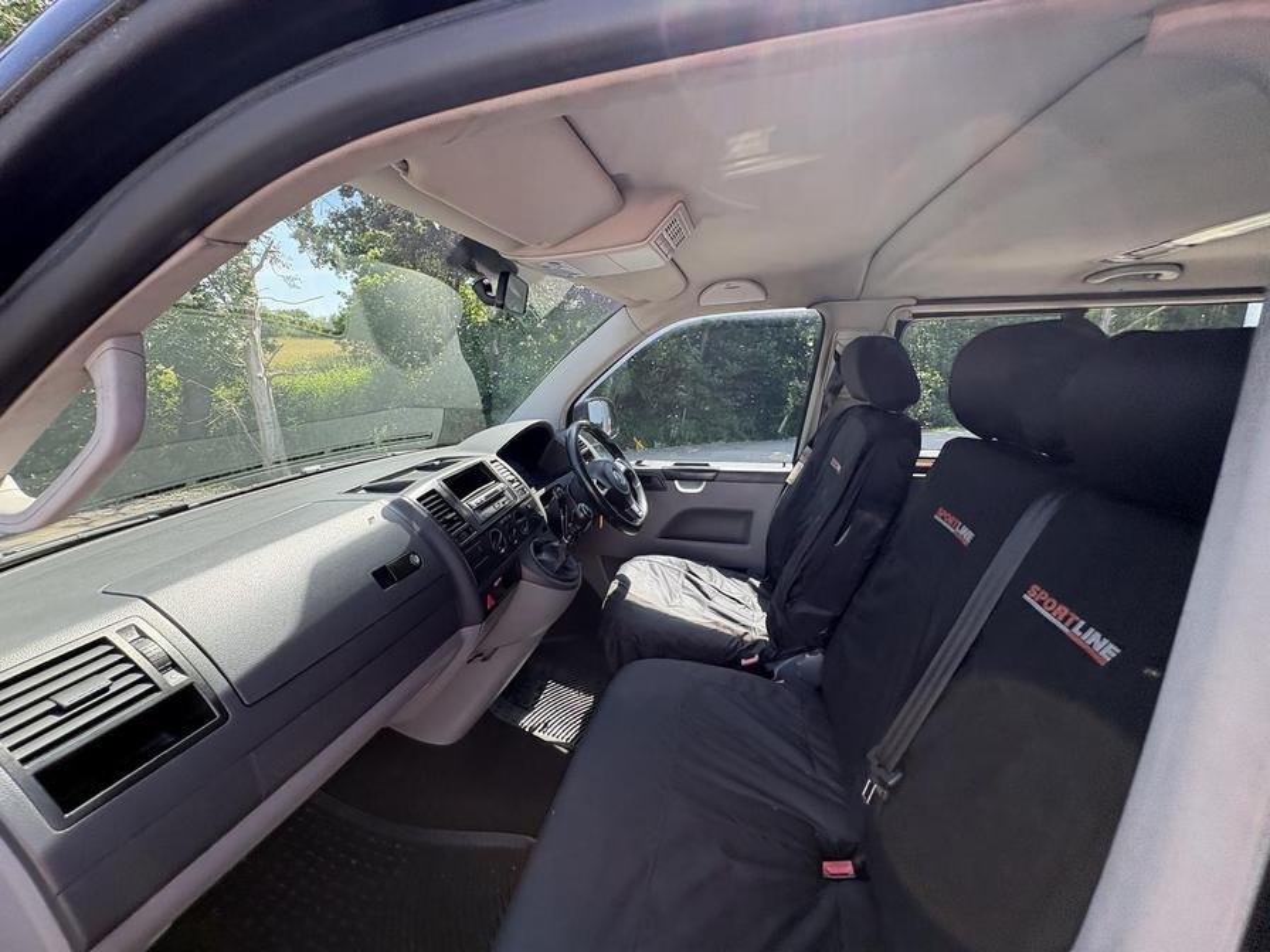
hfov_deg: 102.1
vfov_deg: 85.7
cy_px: 476
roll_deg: -1.0
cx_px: 635
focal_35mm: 14
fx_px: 514
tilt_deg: -22.1
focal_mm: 2.22
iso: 64
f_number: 2.2
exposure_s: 1/233
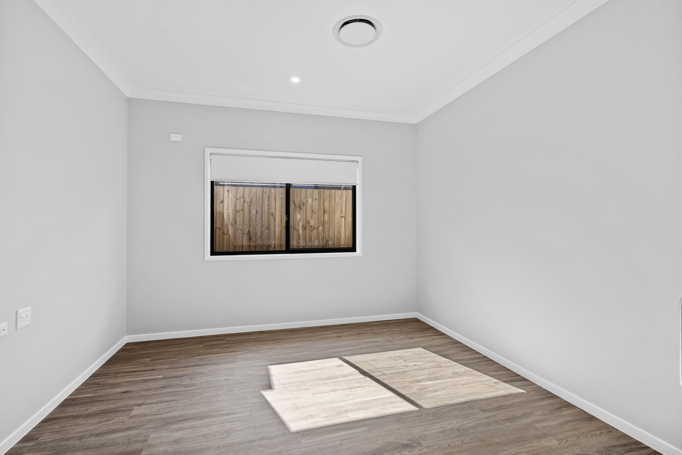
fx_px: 303
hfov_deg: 96.7
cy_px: 228
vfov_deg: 73.8
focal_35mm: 16
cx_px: 341
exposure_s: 1/30
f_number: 10
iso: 1000
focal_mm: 16
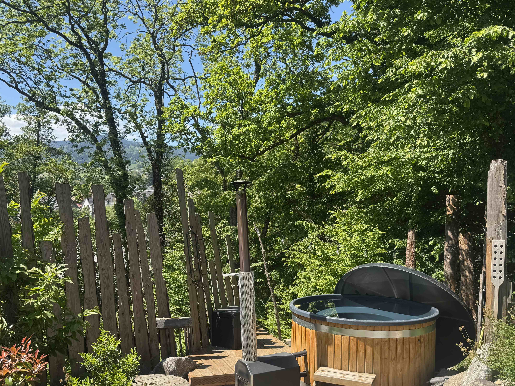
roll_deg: +0.2
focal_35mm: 32
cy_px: 251
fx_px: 476
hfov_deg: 56.7
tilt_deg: -5.9
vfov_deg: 43.7
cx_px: 237
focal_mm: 6.76
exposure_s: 1/1560
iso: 80
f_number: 1.78
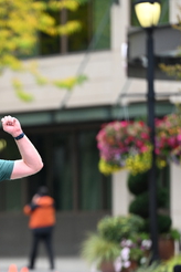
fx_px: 3378
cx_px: -5
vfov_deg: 4.6
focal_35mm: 448
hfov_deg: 3.1
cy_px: 184
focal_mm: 200
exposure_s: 1/1600
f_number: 2.8
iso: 640
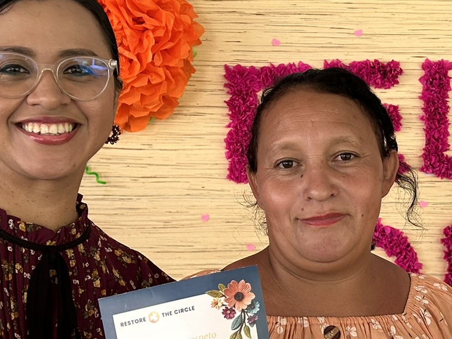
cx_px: 337
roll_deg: +0.8
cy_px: 193
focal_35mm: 70
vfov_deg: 21.0
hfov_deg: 27.4
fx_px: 914
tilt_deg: -2.1
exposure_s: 1/121
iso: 100
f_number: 1.5
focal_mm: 5.7
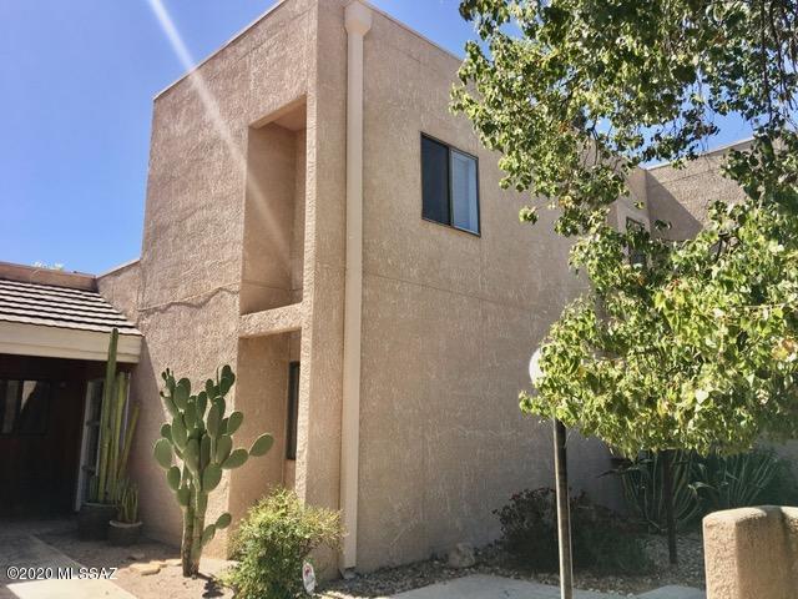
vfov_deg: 48.2
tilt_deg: +11.5
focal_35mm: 29
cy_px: 300
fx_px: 669
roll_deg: -0.4
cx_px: 399
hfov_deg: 61.7
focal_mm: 4.15
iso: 25
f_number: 2.2
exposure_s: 1/1282
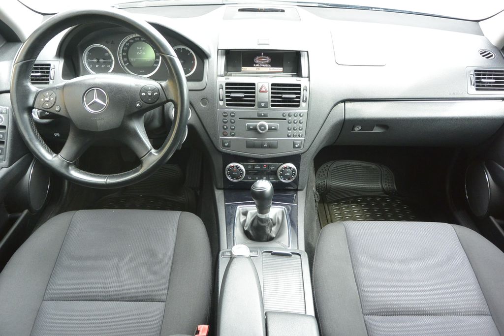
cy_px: 168
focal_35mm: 27
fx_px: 378
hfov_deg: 67.4
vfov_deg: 47.9
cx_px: 252
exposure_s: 1/100
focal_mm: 10
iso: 400
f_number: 3.5
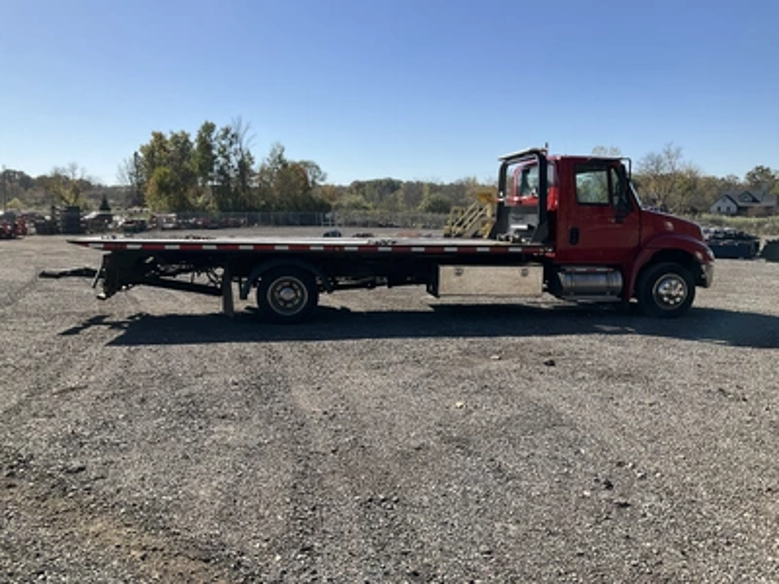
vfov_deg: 48.2
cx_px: 390
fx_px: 653
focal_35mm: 29
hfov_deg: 61.7
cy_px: 292
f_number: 1.8
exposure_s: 1/1984
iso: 25
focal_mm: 3
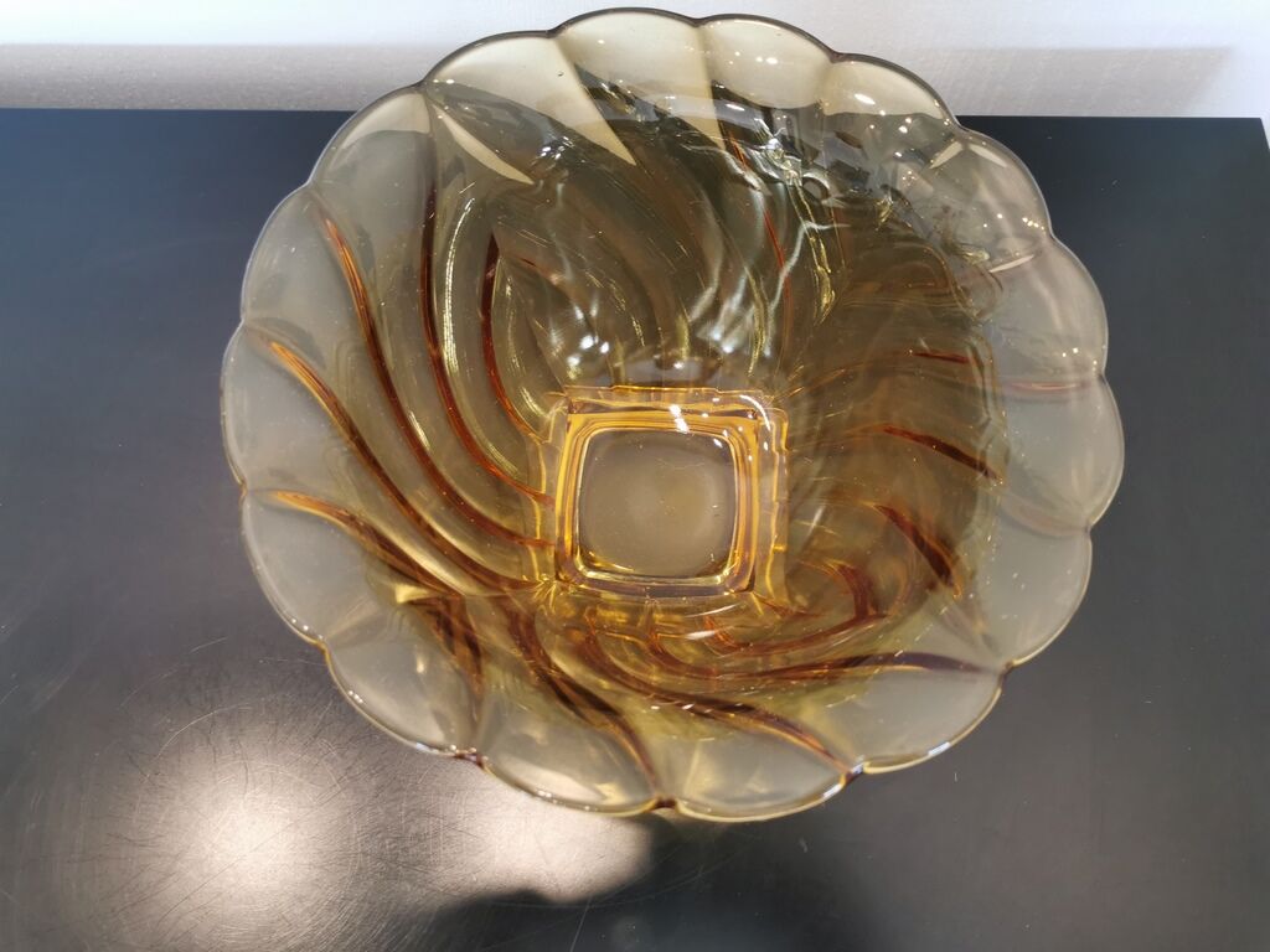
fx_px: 991
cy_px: 476
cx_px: 635
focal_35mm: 27
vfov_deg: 51.4
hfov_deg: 65.3
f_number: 1.8
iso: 160
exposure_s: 1/50
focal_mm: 5.58
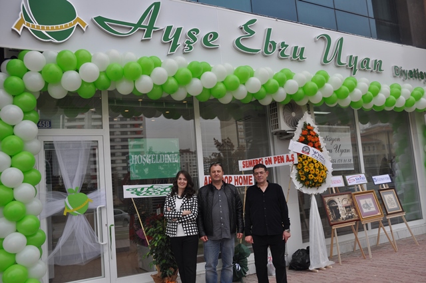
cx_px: 213
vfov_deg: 39.9
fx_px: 390
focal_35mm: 33
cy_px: 142
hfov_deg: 57.3
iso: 200
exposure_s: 1/125
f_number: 5.6
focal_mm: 22
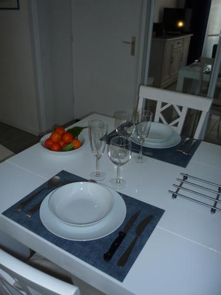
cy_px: 148
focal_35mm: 30
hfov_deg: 46.8
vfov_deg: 60.0
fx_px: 255
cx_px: 110
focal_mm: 5.2
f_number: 3.3
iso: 100
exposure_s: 1/30
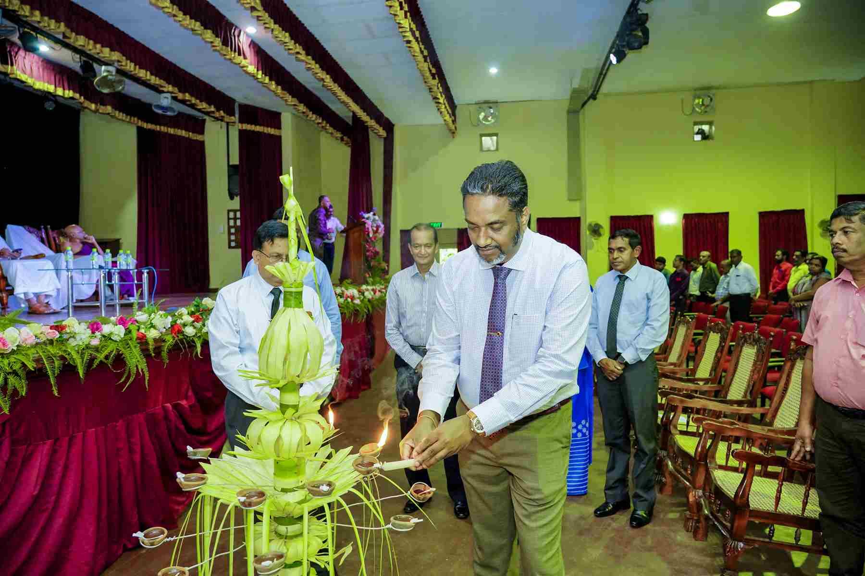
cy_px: 288
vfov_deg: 53.1
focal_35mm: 24
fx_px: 577
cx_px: 432
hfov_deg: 73.7
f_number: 4
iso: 4000
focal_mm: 24
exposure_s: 1/200
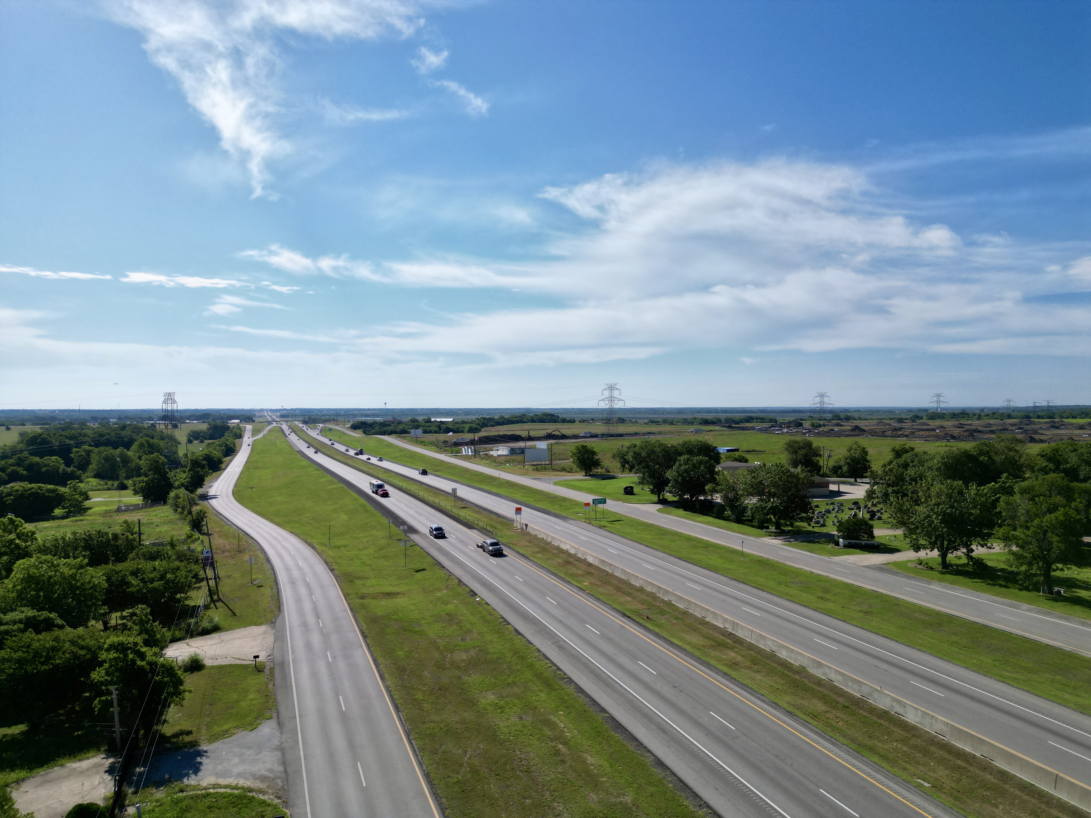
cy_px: 409
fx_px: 756
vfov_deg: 56.8
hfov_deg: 71.6
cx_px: 546
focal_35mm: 24
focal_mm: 6.72
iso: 120
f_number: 1.7
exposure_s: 1/5000
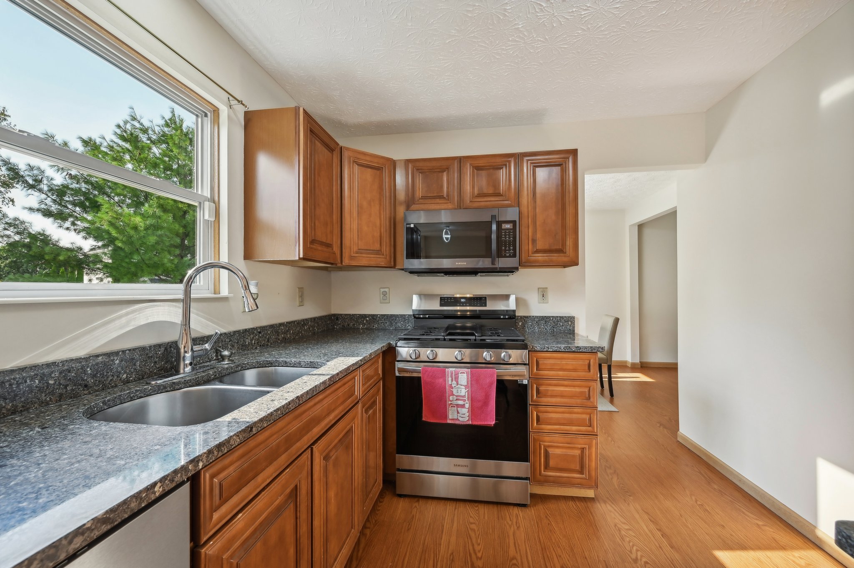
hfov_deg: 104.3
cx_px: 427
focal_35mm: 14
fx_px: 332
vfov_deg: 81.1
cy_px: 284
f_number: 8
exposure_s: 1/30
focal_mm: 14
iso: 400
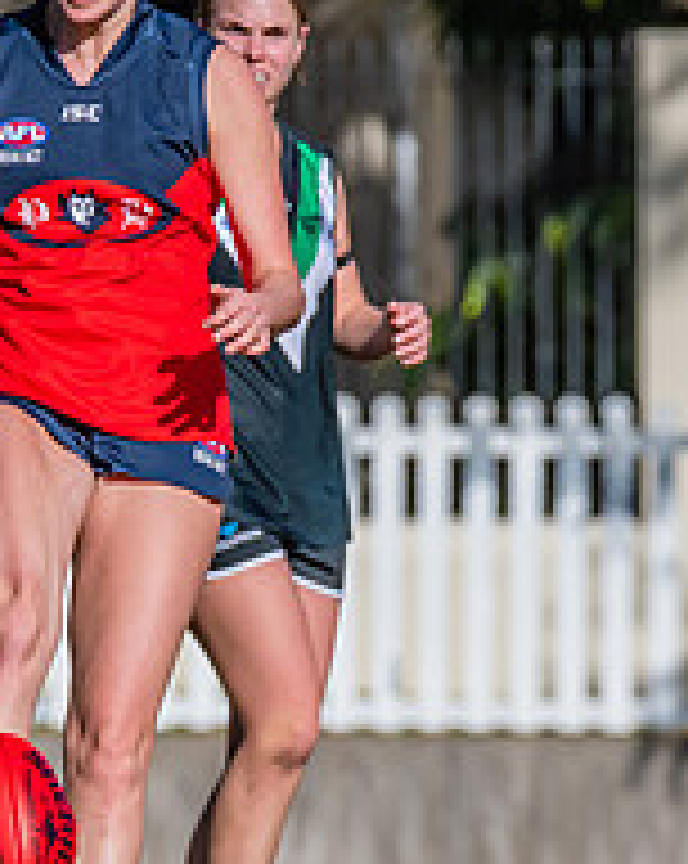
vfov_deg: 1.1
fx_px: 43909
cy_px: 526
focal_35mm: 1721
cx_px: -11
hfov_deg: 0.9
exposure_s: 1/1600
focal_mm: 450
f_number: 11
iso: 800
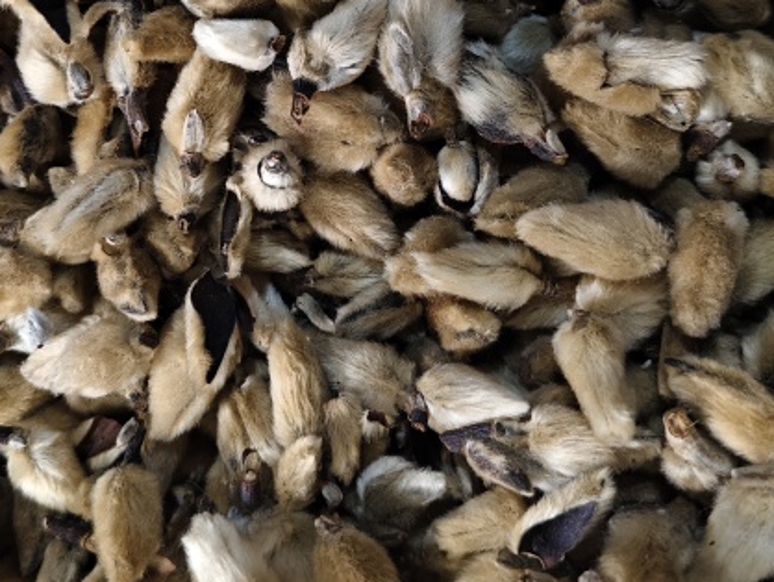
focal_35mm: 44
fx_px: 984
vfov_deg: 31.9
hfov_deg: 42.8
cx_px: 317
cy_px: 102
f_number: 1.88
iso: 1050
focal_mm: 5.56
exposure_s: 1/100
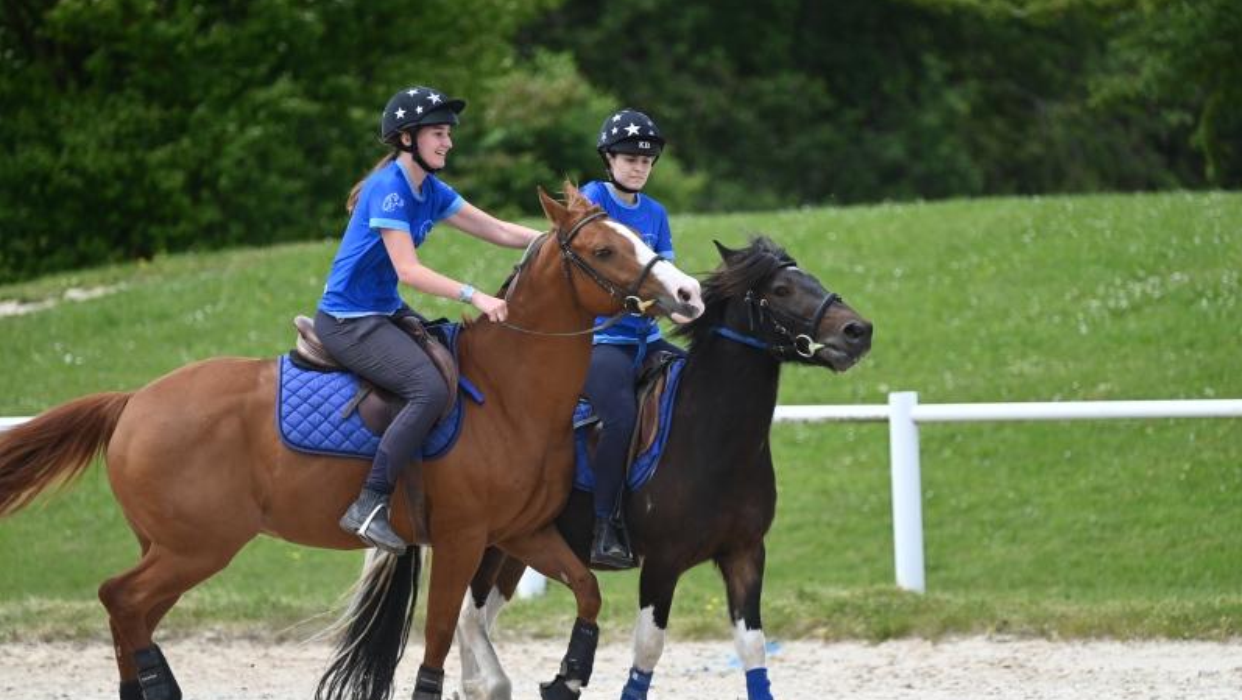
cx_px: 622
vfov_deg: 2.9
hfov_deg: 5.1
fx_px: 13837
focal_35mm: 420
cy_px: 359
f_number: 5.6
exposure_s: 1/1250
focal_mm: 400
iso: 450
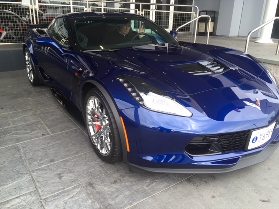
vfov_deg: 48.2
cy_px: 104
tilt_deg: -19.2
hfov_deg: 61.7
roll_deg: -2.0
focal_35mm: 29
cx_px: 140
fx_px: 234
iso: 25
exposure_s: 1/120
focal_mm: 4.15
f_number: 2.2
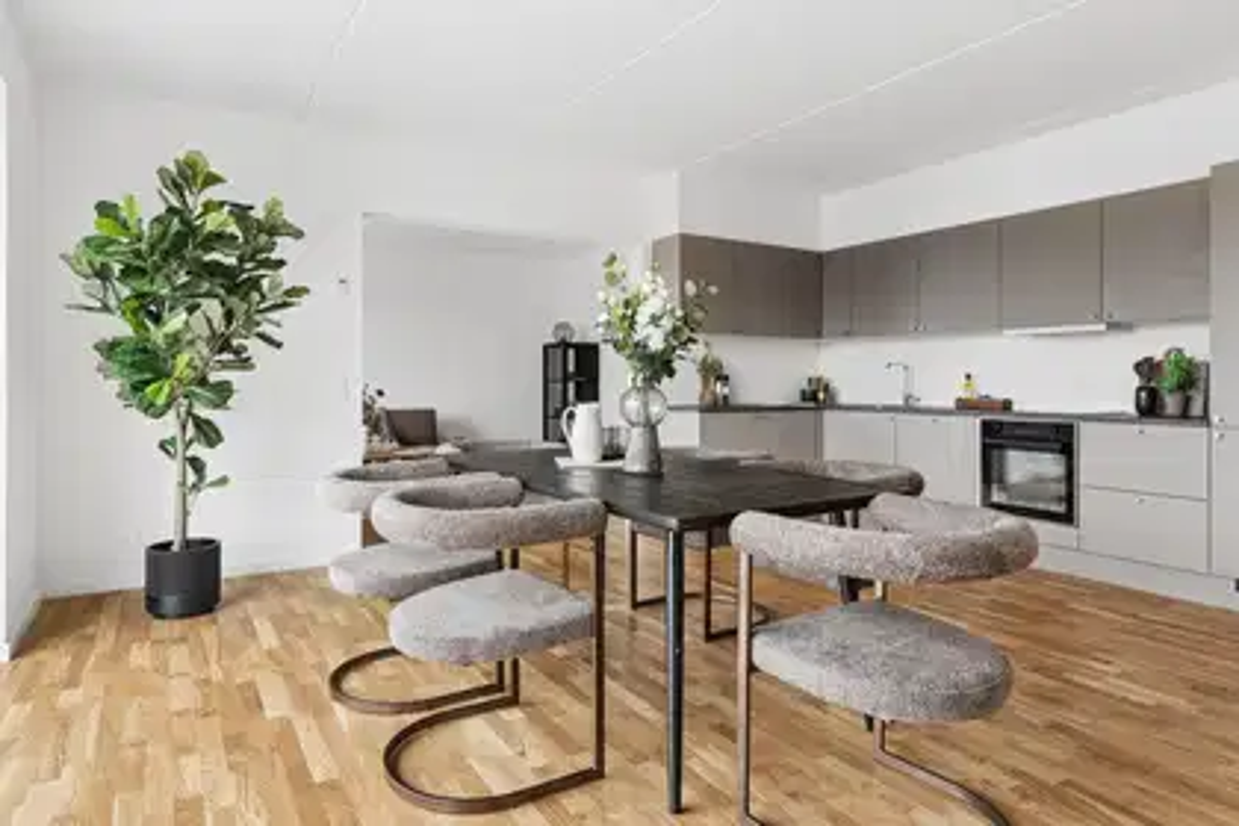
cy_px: 413
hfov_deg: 81.2
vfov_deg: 59.5
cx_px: 620
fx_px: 723
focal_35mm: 21
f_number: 8
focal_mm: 14
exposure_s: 1/40
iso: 200
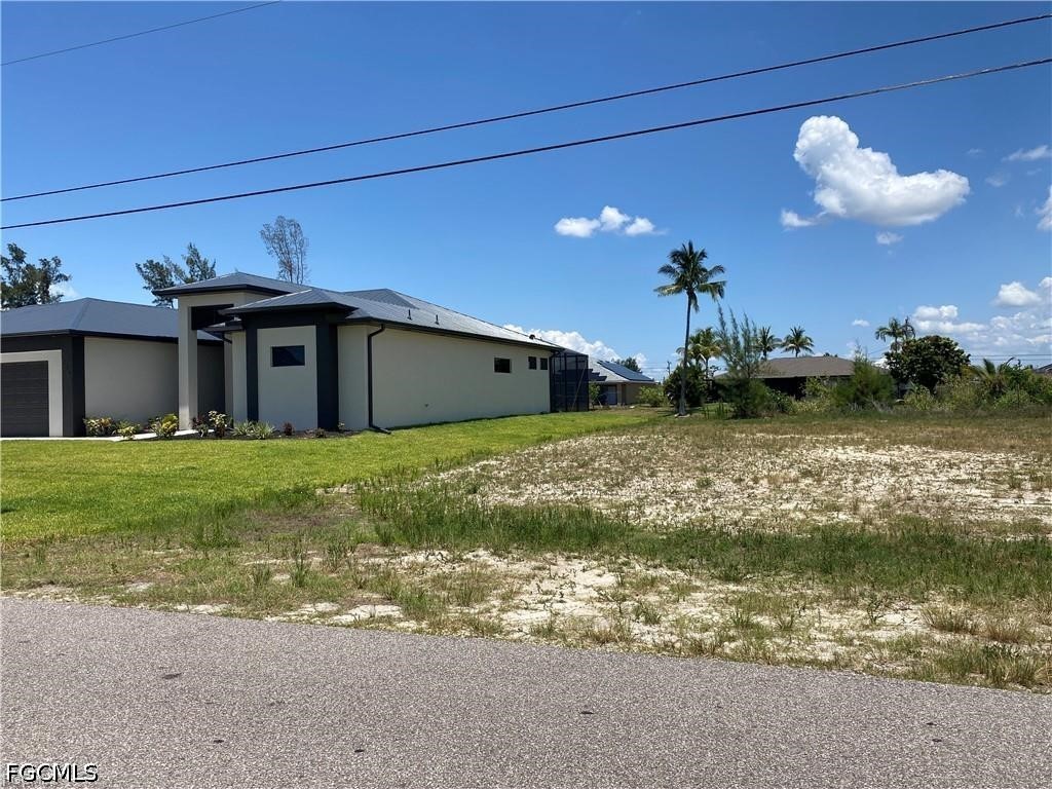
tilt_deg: +2.8
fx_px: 790
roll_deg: -0.3
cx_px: 526
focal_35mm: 26
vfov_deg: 53.1
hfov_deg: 67.3
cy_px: 394
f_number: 1.8
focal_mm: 4.25
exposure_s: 1/3984
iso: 32
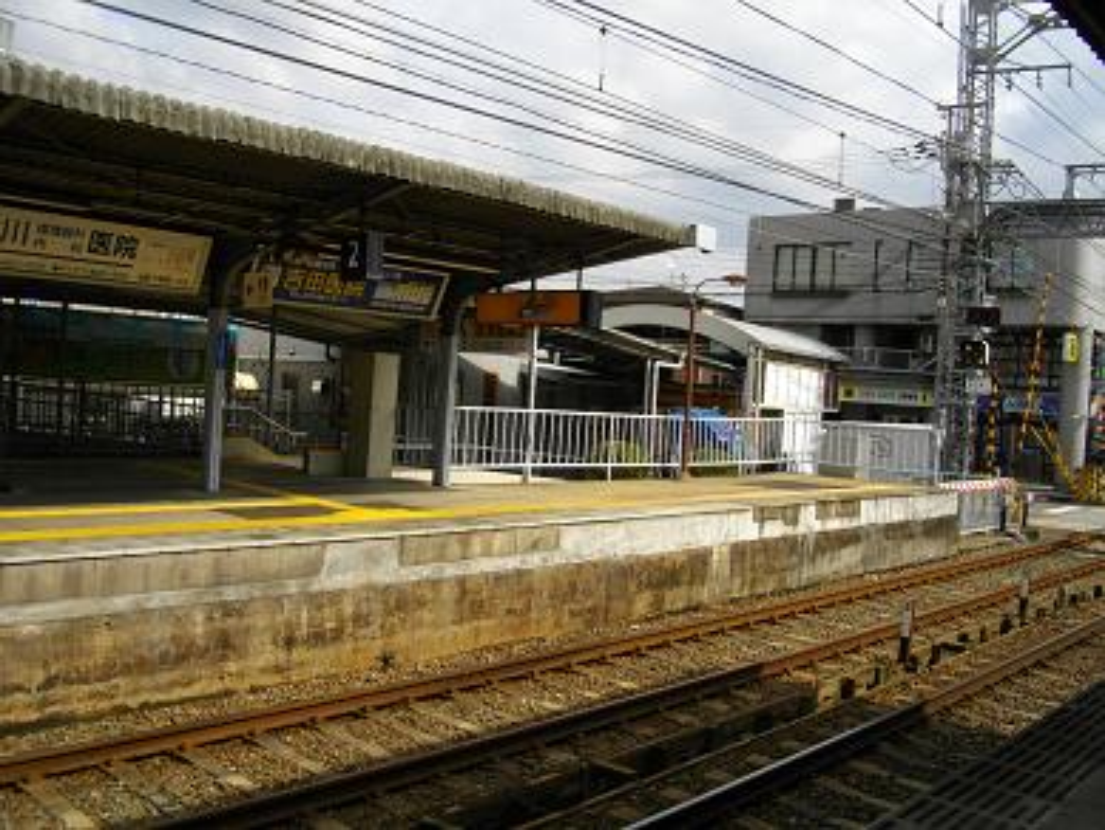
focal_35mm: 32
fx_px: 1022
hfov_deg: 56.8
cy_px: 415
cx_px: 552
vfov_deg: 44.2
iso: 100
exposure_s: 1/400
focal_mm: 5.7
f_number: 5.5
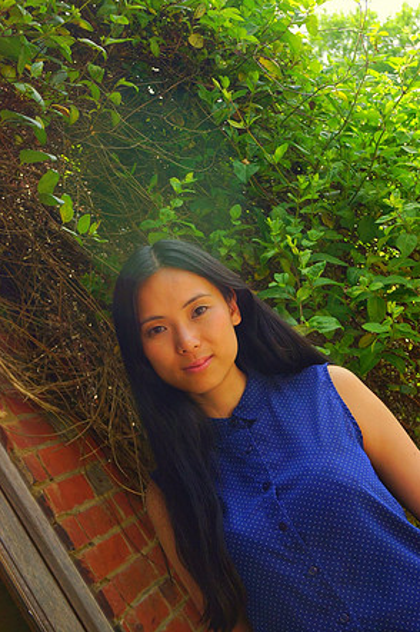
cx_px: 209
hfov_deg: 25.2
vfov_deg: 37.2
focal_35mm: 54
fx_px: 938
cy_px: 313
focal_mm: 35
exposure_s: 1/800
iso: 250
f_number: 5.6
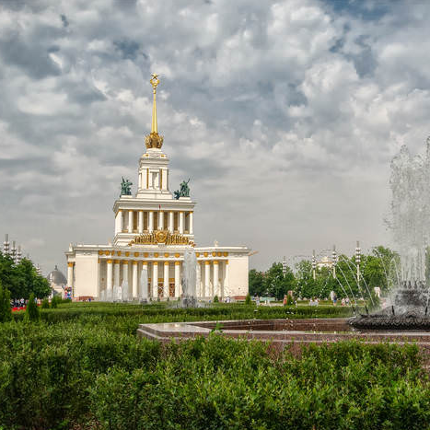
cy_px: 218
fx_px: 717
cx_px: 290
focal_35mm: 51
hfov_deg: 33.1
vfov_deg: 33.4
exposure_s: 1/500
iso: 200
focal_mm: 26
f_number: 11
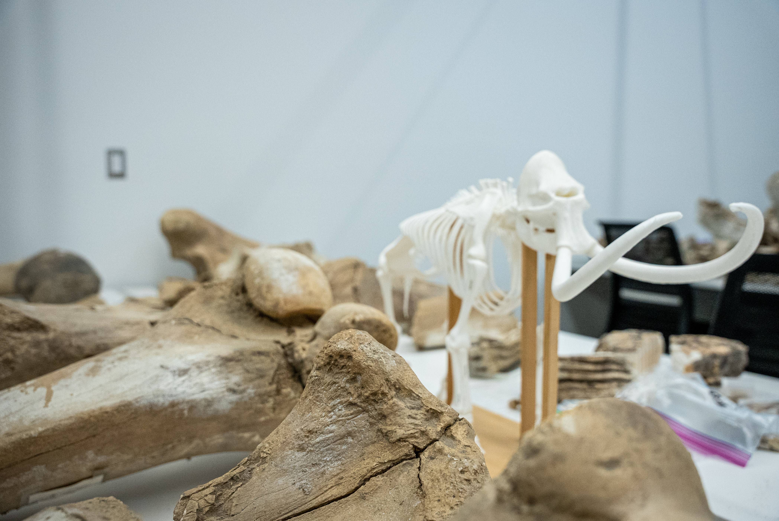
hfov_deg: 53.1
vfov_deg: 36.9
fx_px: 779
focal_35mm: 36
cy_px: 260
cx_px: 390
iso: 5000
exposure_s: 1/640
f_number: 4.5
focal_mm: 36
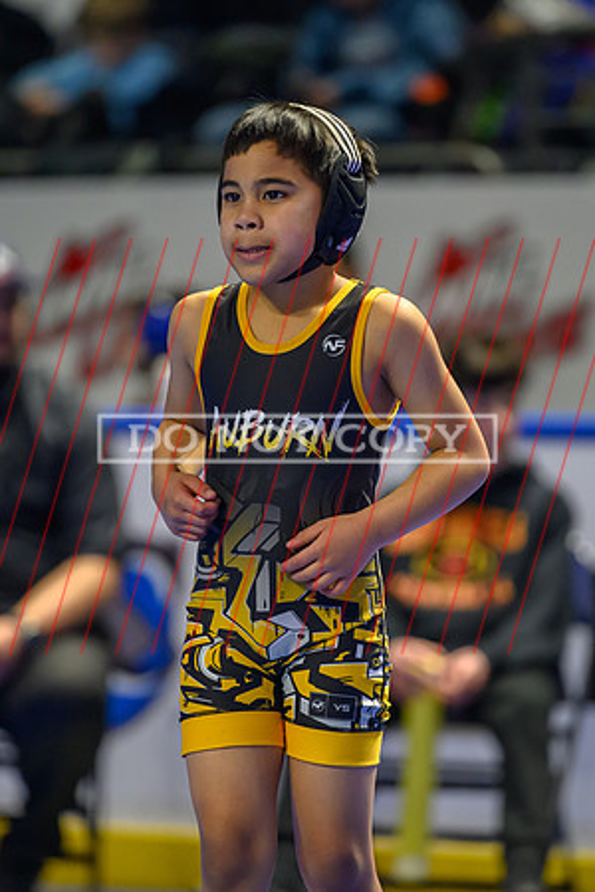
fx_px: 8039
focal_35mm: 324
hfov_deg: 4.2
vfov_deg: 6.4
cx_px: 295
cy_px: 460
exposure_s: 1/800
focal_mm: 200
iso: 4500
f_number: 2.8
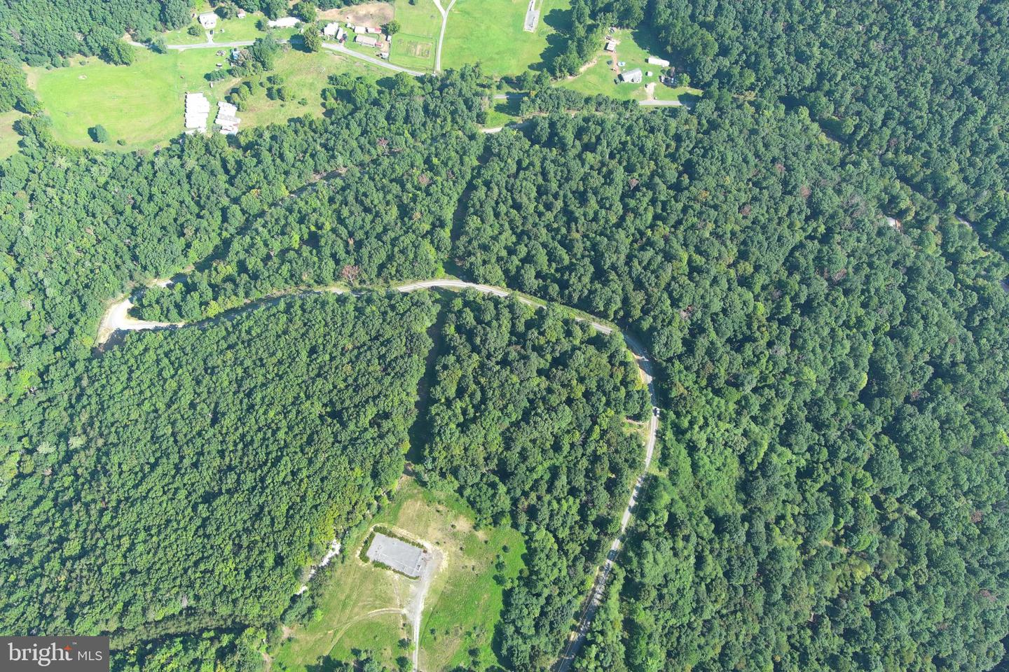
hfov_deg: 63.7
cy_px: 336
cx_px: 504
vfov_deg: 45.0
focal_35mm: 29
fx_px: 813
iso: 100
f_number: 2.8
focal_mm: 10.57
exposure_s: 1/300
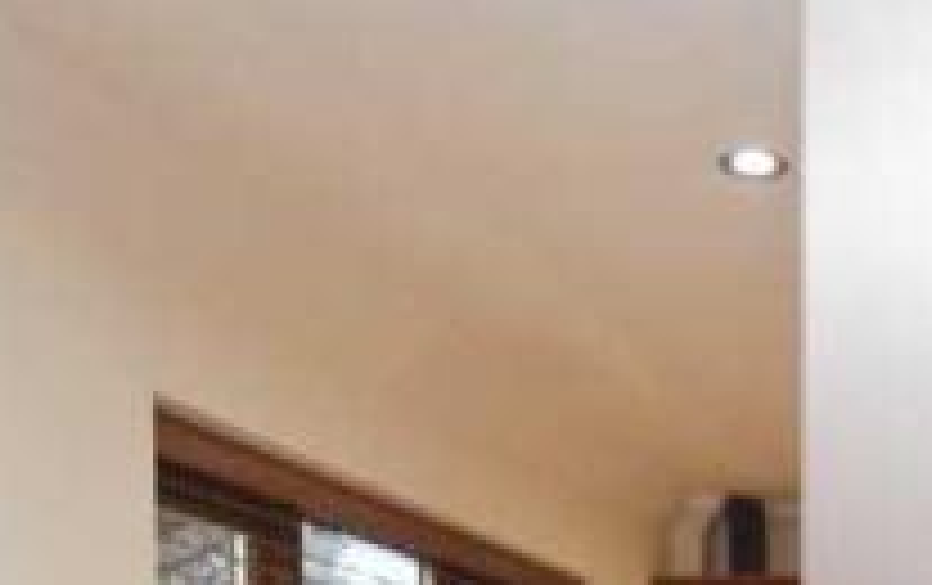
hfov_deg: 30.2
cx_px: 1099
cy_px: 832
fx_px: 1475
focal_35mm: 58
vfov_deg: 19.9
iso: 800
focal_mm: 12
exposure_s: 1/60
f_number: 3.8
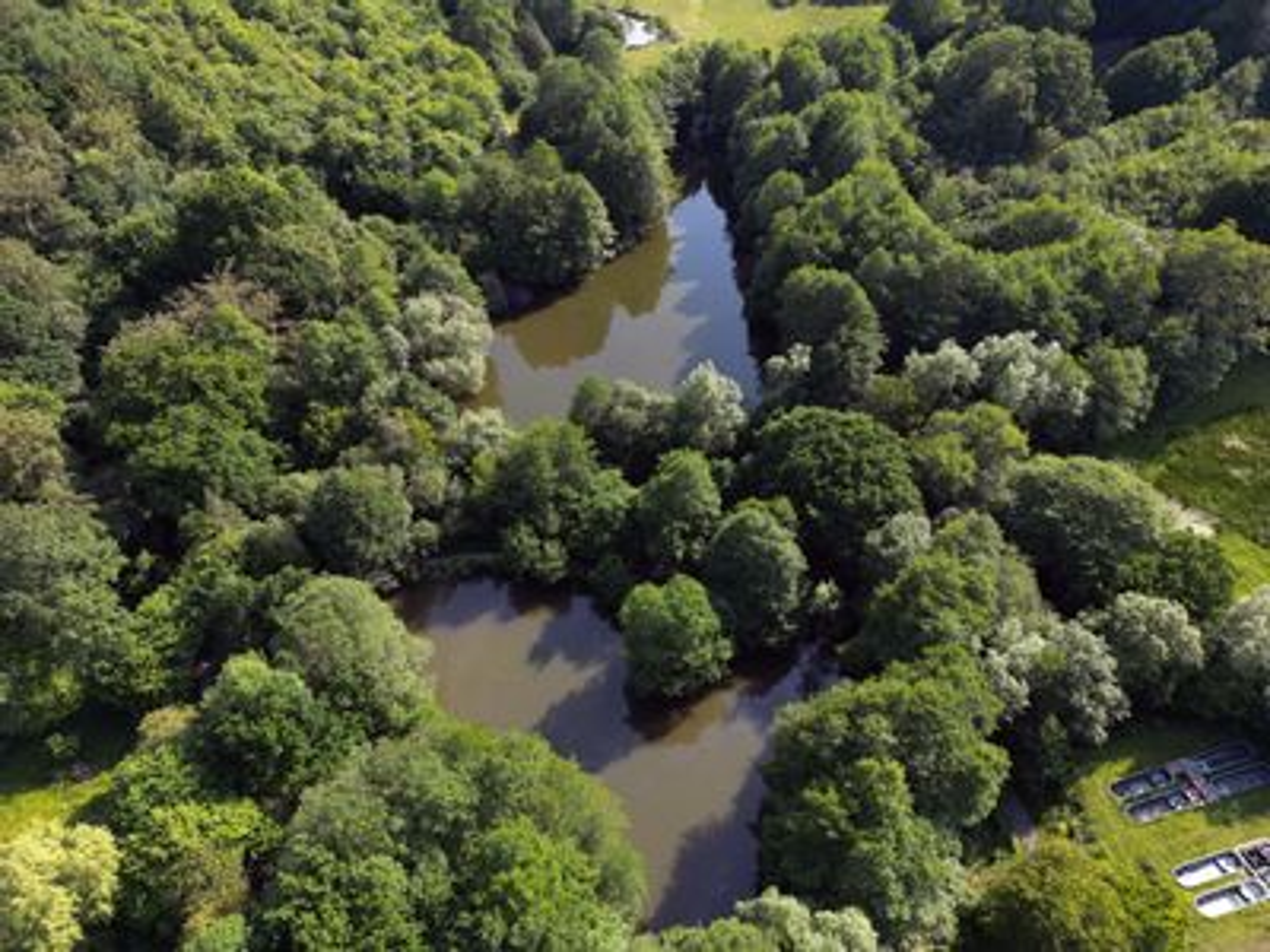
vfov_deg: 56.8
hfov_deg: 71.6
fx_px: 881
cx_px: 635
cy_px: 476
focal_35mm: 24
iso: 100
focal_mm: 6.72
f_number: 1.7
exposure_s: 1/800
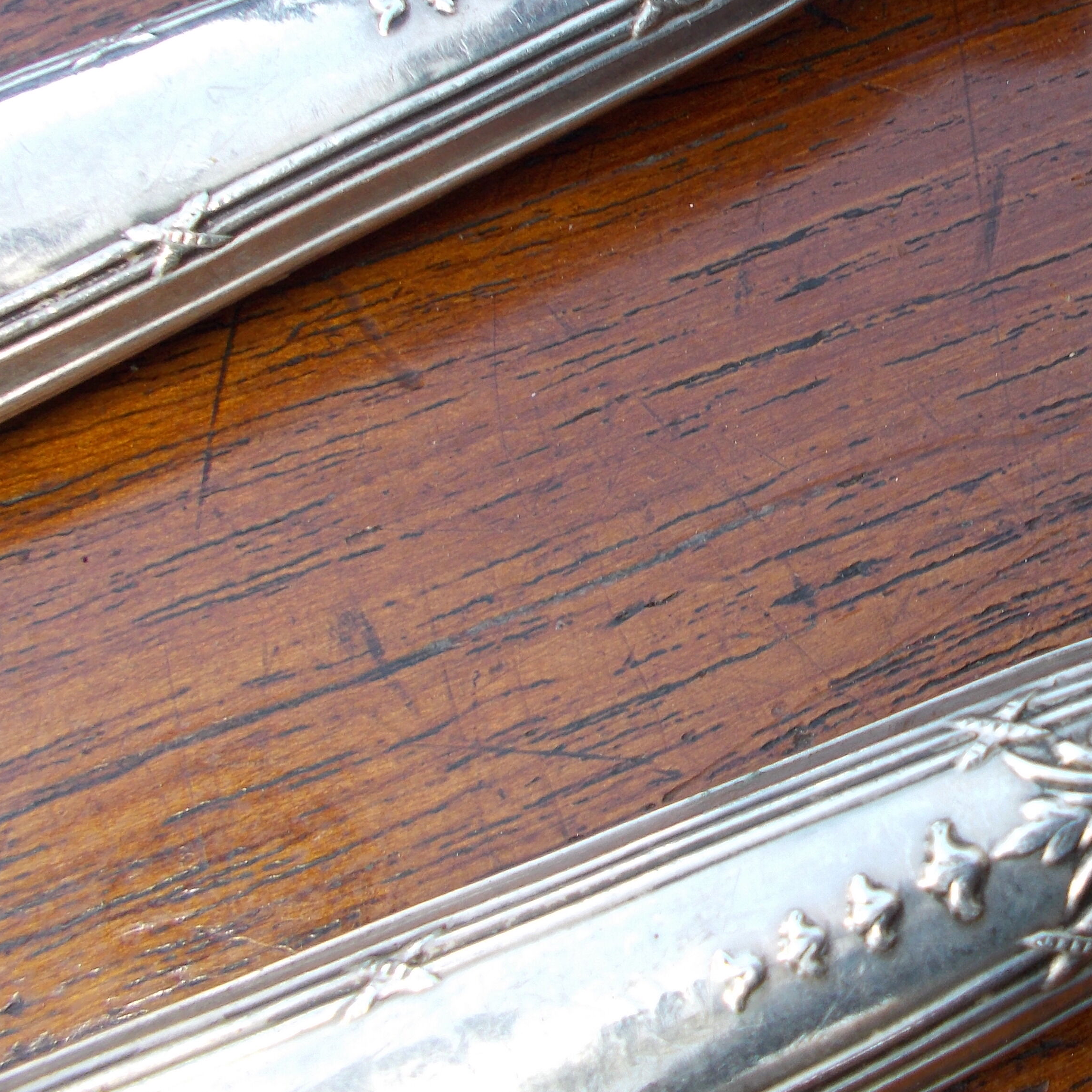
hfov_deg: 30.0
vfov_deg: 31.8
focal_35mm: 53
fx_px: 1892
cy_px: 318
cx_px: 1089
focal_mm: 5.3
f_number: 3.4
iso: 80
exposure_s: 1/50
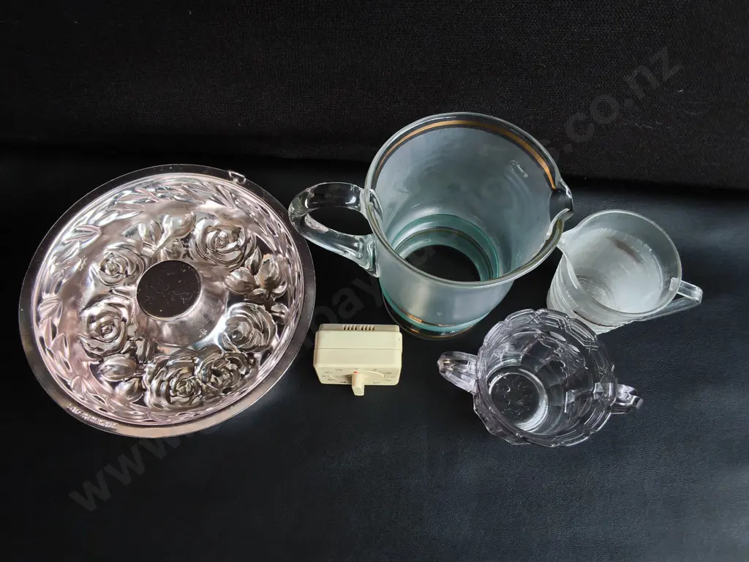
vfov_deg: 51.4
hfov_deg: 65.3
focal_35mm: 27
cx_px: 374
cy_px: 281
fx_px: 584
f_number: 2
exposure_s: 1/100
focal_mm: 2.87
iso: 64
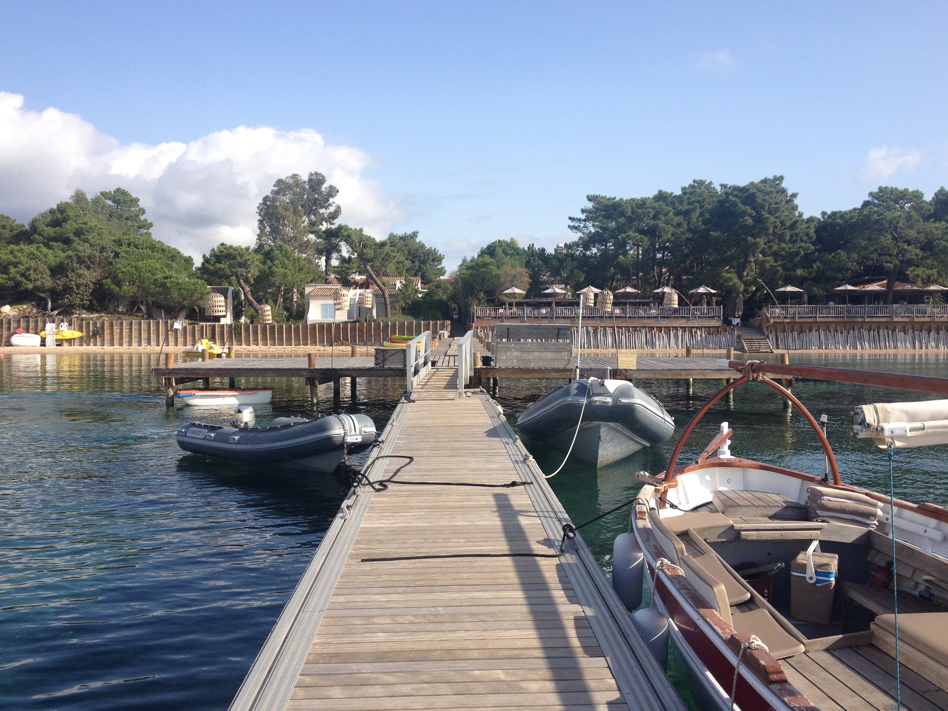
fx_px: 986
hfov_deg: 51.3
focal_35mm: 36
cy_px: 347
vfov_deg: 39.7
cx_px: 486
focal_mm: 4.28
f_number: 2.4
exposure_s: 1/1255
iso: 64
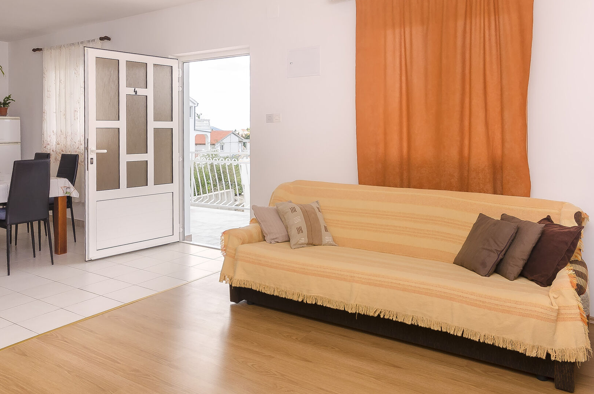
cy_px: 158
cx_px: 276
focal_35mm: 26
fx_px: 428
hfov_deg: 69.4
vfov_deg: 49.1
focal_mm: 10
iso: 250
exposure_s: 1/100
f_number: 8
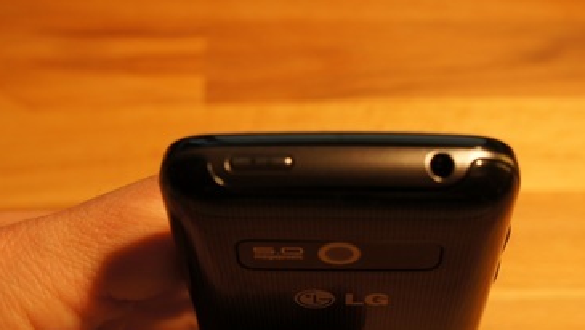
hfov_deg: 37.8
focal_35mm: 55
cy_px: 229
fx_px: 854
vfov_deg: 21.8
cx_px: 317
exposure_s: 1/40
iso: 200
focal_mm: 20
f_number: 4.5
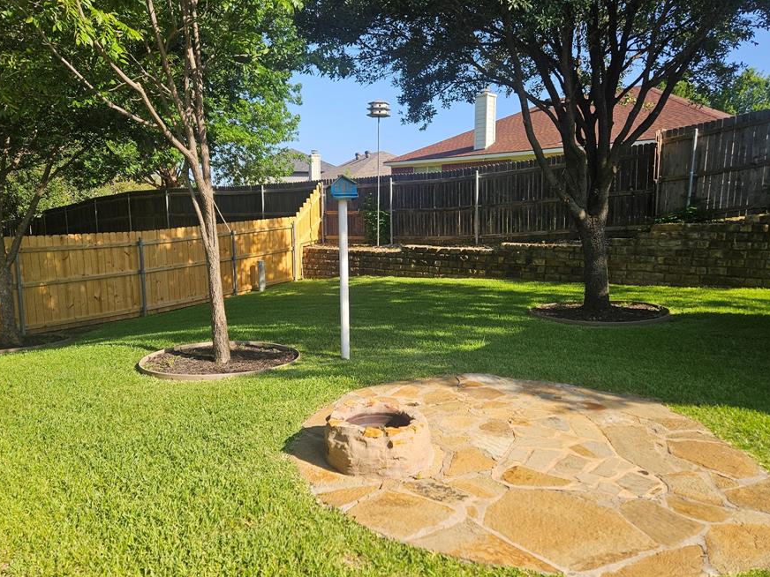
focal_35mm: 27
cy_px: 296
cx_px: 372
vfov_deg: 51.3
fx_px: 601
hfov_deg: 65.3
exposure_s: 1/2000
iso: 50
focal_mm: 5.4
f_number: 1.8
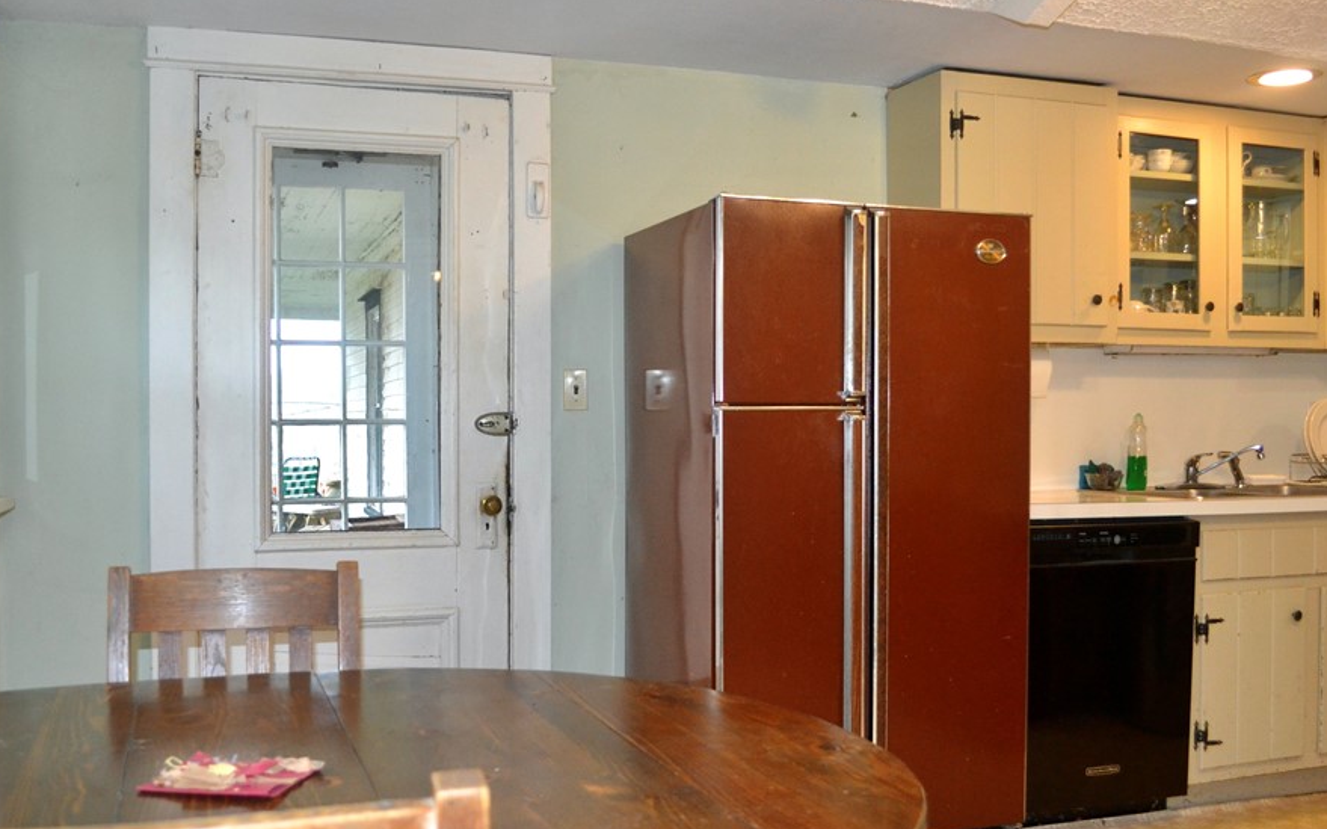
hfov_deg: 56.7
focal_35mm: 34
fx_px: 1229
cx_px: 634
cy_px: 441
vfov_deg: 37.2
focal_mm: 18
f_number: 3.5
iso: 1600
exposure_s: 1/60
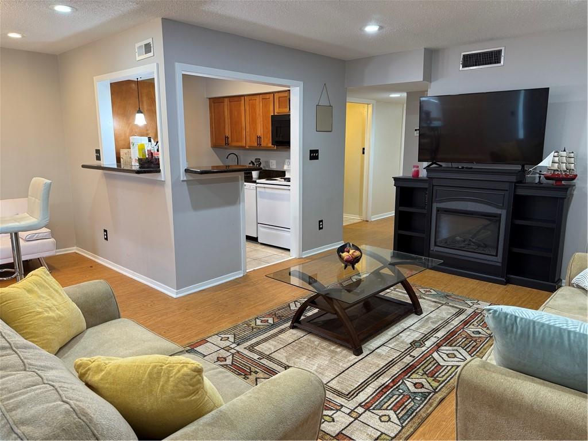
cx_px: 294
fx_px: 408
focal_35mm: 24
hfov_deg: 71.6
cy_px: 220
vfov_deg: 56.8
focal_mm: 6.76
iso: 160
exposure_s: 1/60
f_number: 1.78
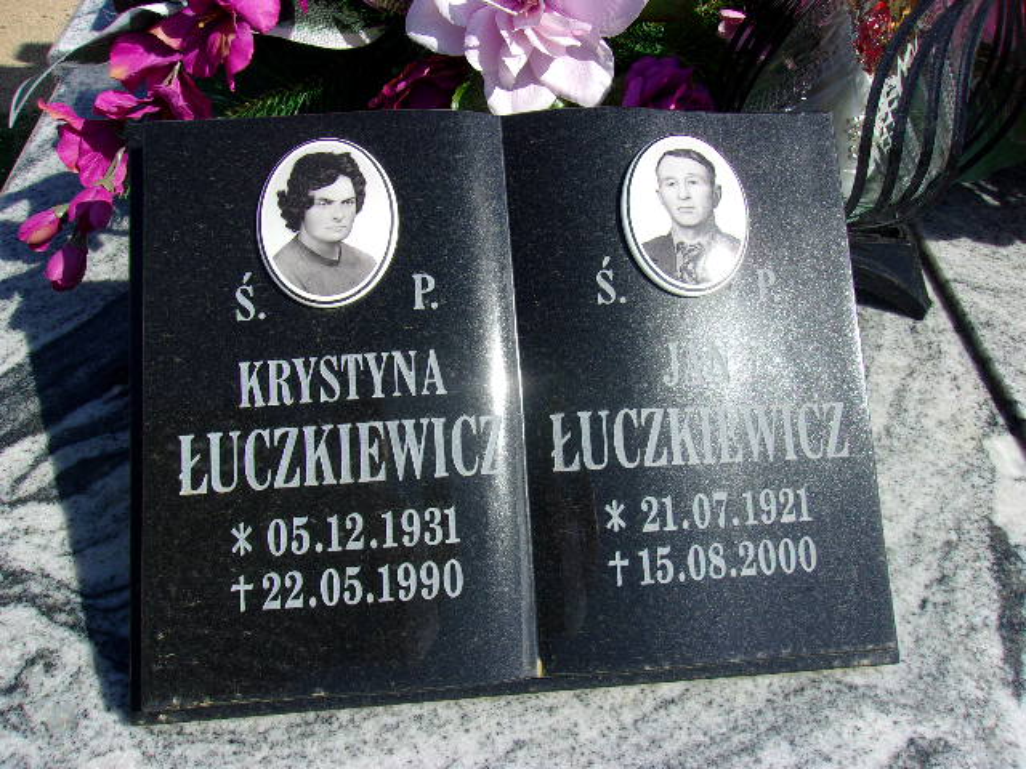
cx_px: 513
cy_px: 384
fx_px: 800
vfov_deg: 51.4
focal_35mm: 27
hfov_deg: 65.3
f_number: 10.4
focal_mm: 4.9
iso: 80
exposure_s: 1/125
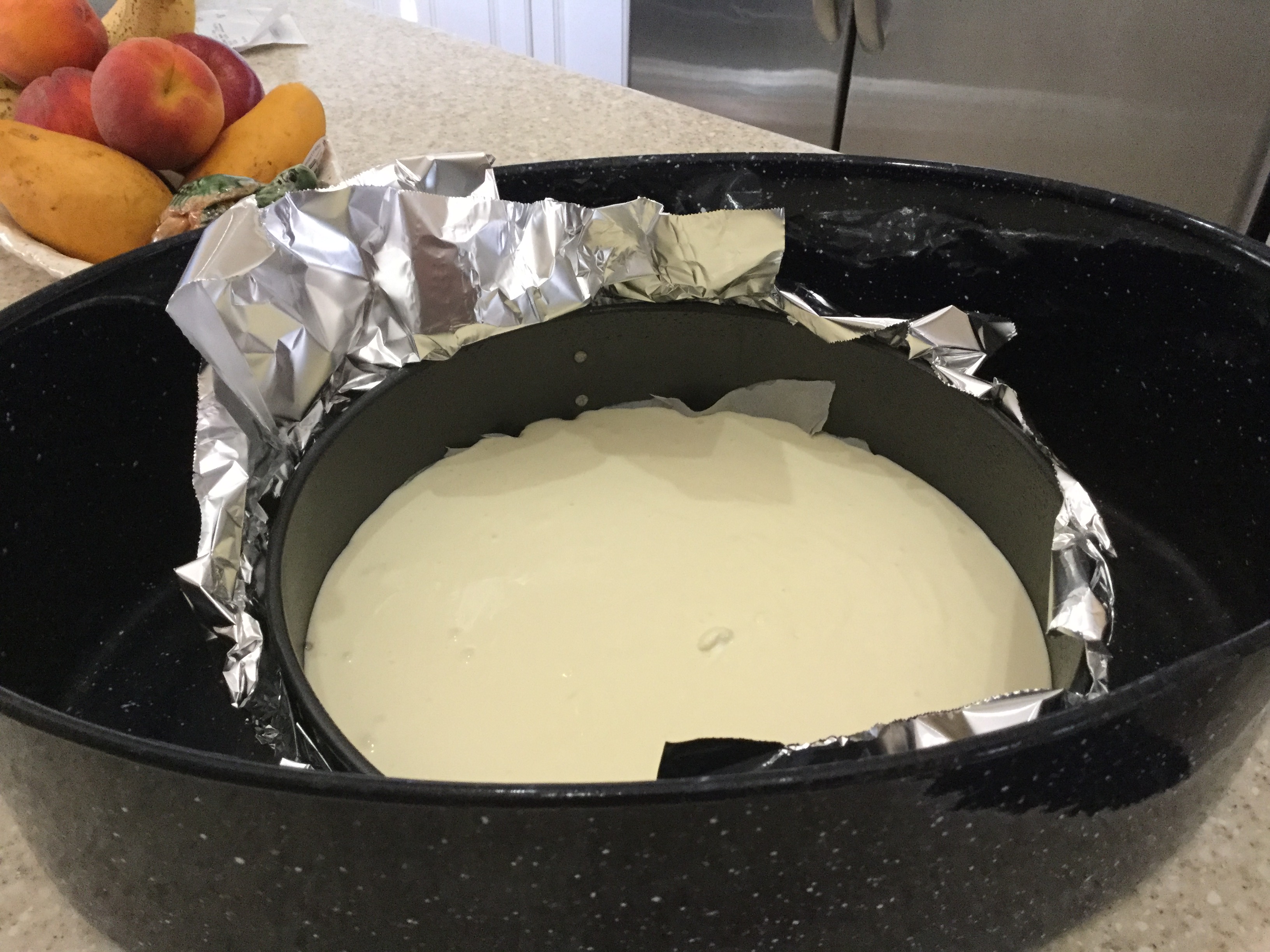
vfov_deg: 45.4
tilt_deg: -40.3
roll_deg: -3.0
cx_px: 635
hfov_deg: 58.4
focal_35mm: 31
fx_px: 1137
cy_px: 476
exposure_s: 1/24
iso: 250
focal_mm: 3.3
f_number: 2.4
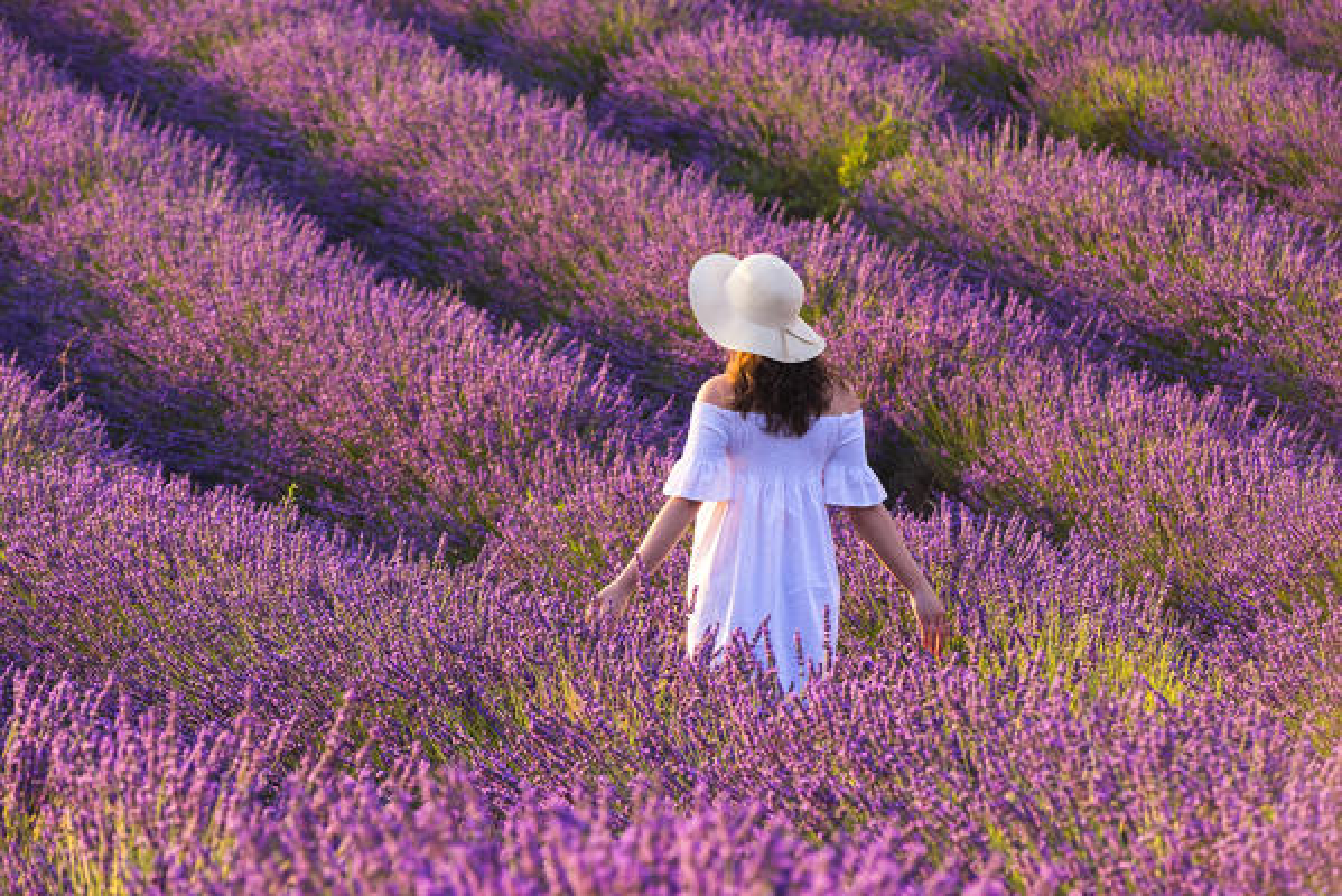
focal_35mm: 200
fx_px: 7459
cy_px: 448
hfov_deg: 10.3
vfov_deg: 6.9
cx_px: 671
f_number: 9
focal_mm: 200
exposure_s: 1/250
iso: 400
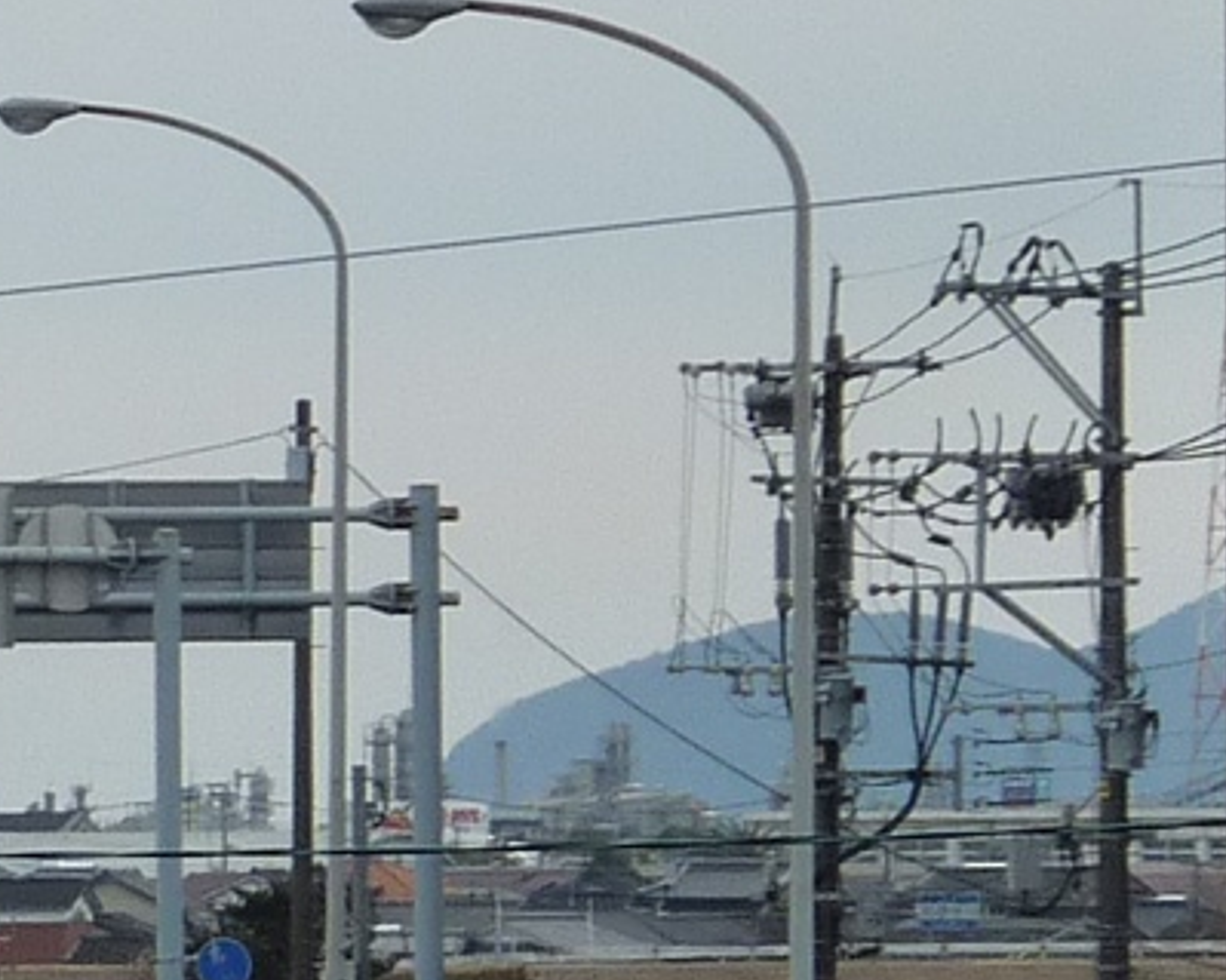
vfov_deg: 3.9
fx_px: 14329
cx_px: -833
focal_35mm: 395
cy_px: 1204
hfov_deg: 4.9
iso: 125
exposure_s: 1/400
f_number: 4.5
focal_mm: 11
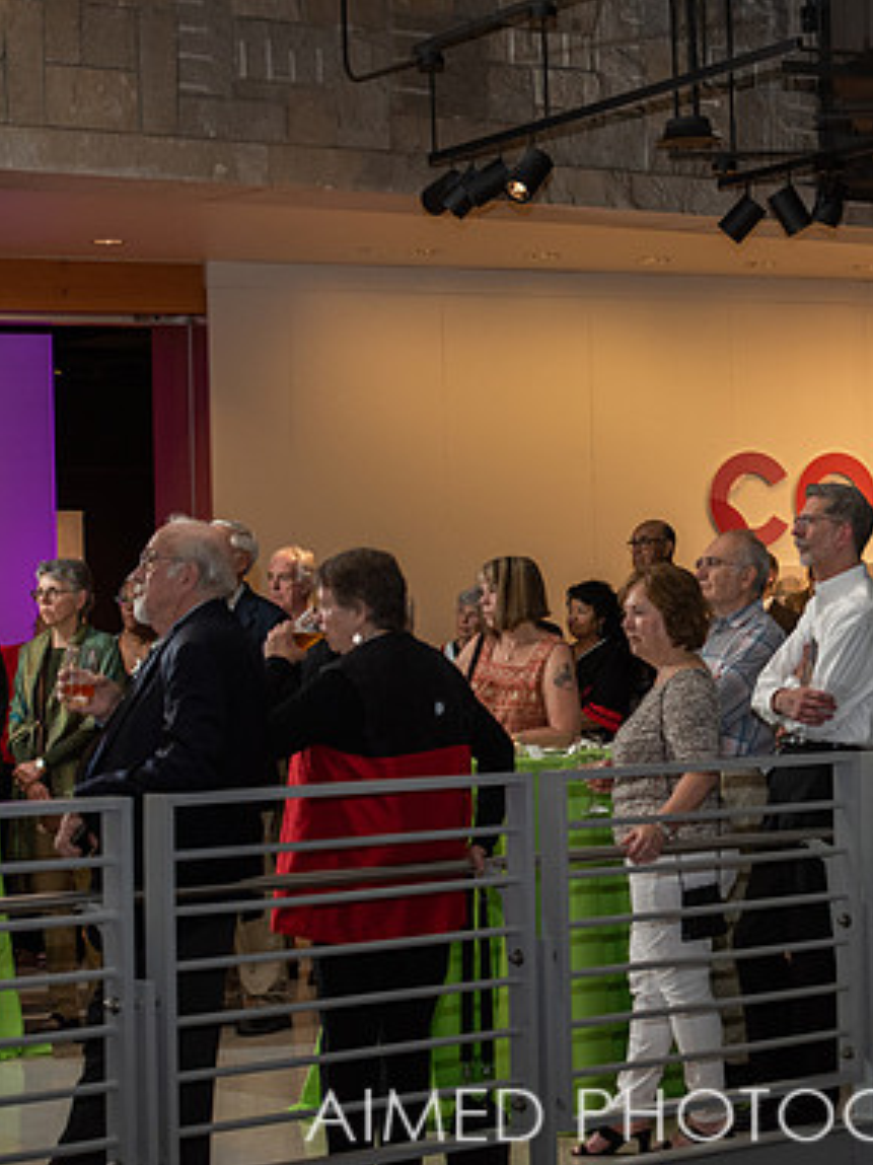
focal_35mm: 102
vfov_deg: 19.3
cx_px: 733
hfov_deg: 14.4
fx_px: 3432
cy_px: 586
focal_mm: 70
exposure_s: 1/200
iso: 1250
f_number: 5
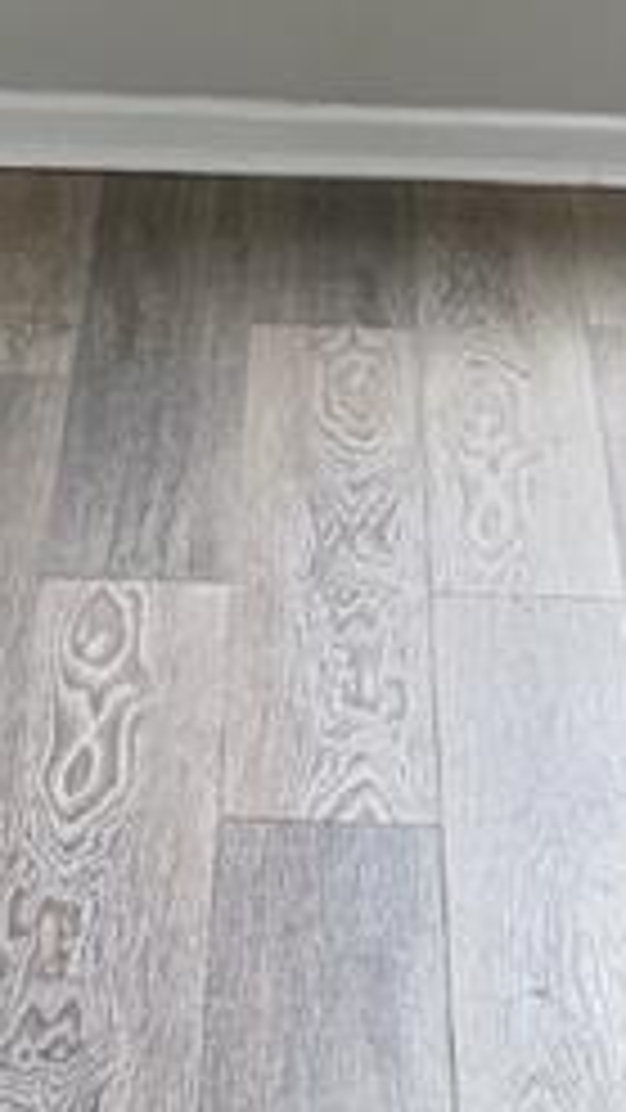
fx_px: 4690
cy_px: -263
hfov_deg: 7.6
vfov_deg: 13.1
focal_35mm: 159
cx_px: -29
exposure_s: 1/120
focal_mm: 6.76
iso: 320
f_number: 1.78
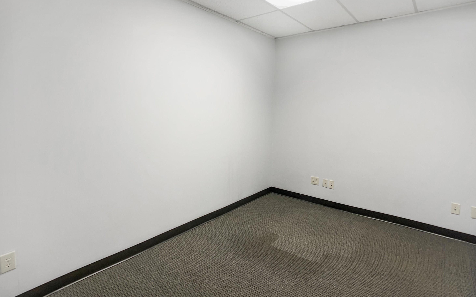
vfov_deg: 43.0
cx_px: 229
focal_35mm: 29
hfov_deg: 64.6
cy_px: 121
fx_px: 376
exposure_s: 1/120
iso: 100
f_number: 1.5
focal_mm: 5.7
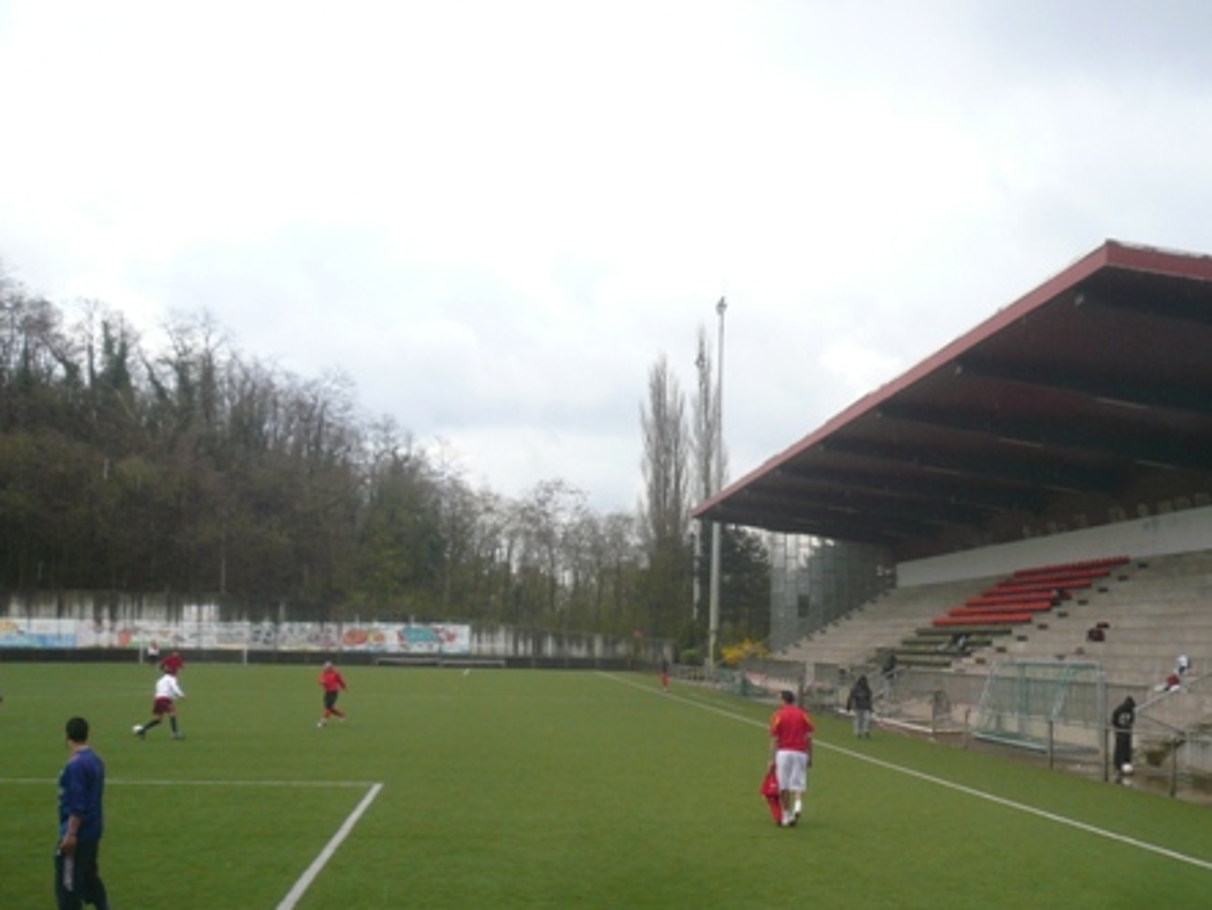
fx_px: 1331
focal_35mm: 38
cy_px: 589
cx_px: 702
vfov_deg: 37.4
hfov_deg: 48.8
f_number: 2.8
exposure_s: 1/500
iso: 100
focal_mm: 4.6
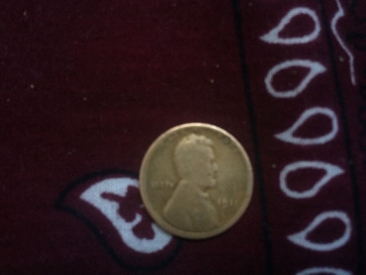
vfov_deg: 48.2
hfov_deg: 61.7
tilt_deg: -83.2
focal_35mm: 29
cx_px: 183
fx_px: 307
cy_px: 138
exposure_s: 1/20
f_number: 2.2
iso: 250
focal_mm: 4.15
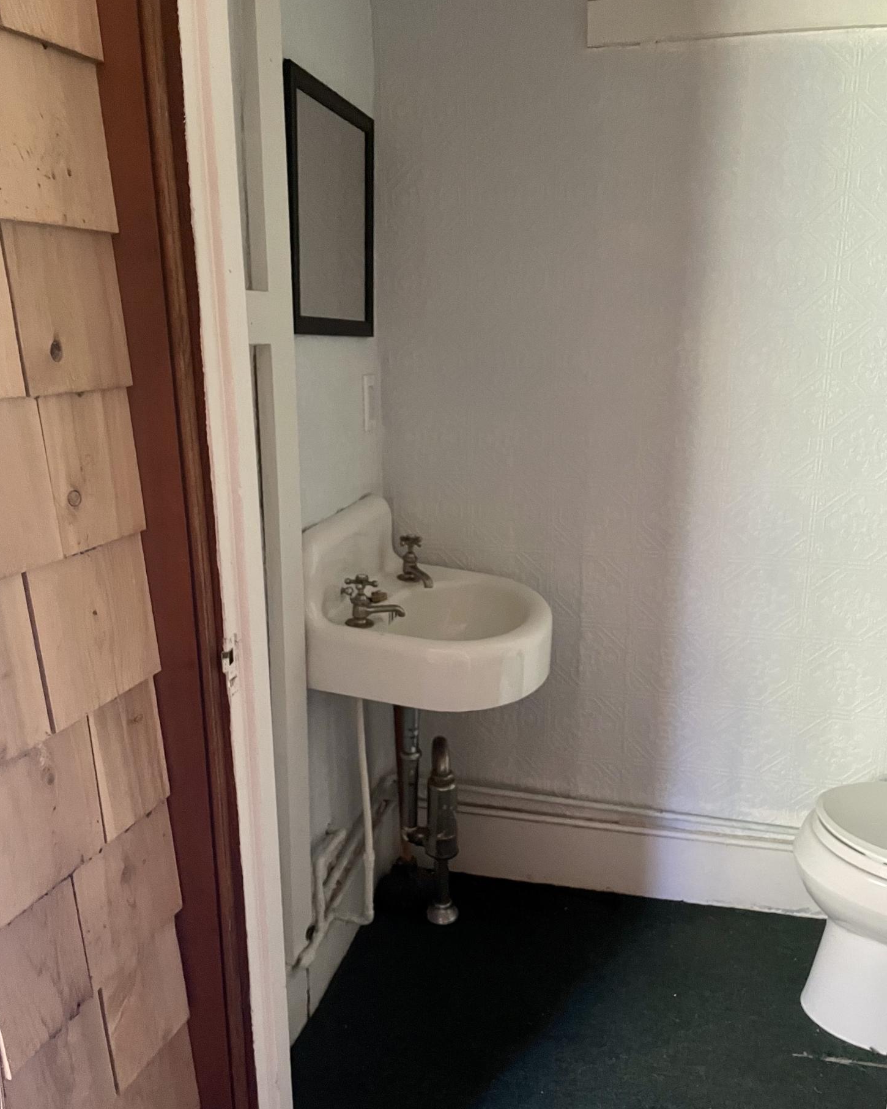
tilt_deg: -13.7
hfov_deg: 51.5
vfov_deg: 62.2
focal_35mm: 28
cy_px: 557
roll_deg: -0.8
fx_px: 919
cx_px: 455
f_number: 1.6
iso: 640
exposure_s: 1/30
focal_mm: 4.2
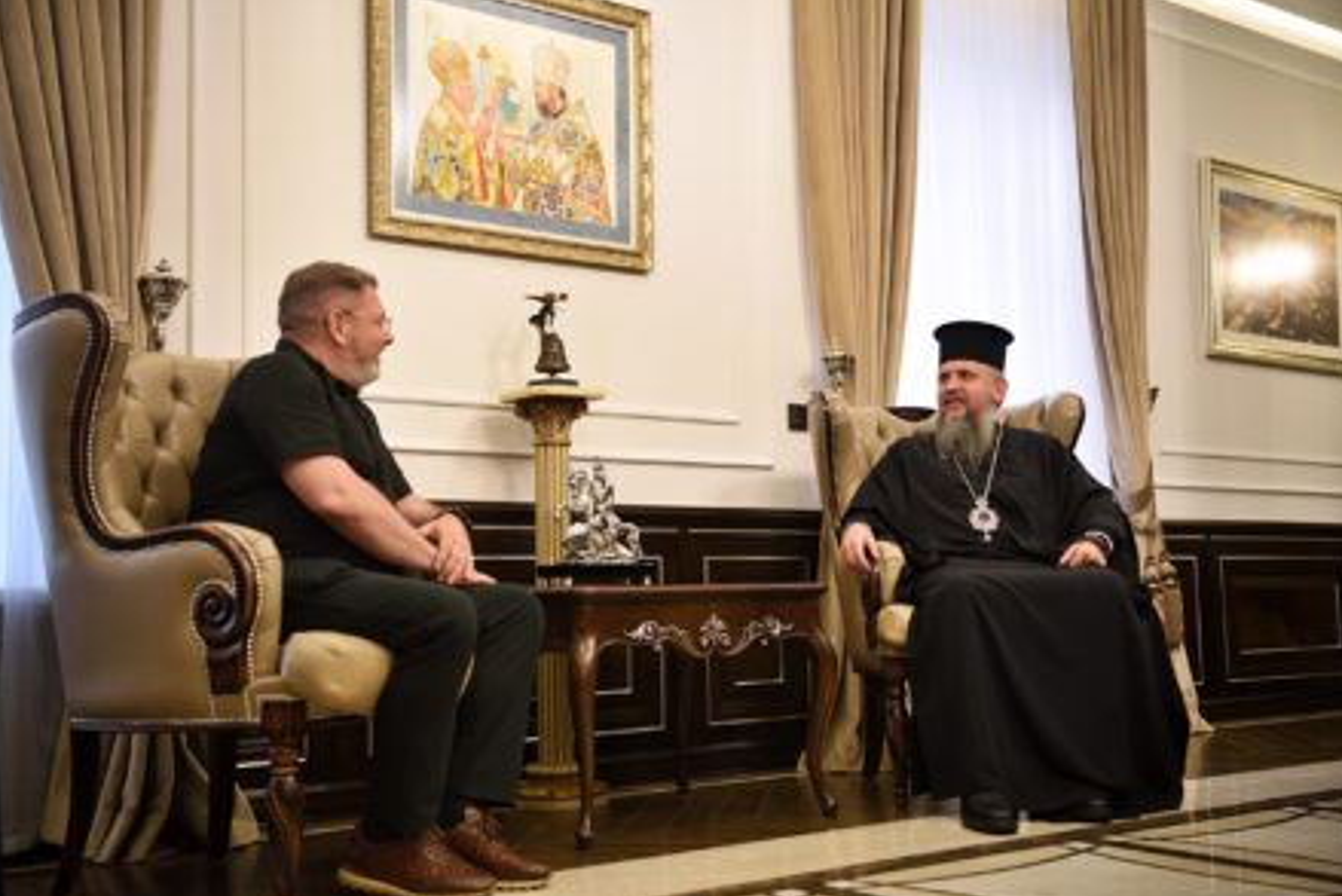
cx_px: 676
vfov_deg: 32.7
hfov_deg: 47.4
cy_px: 446
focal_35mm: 41
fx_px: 1529
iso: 640
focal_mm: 40
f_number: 2.8
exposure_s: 1/100
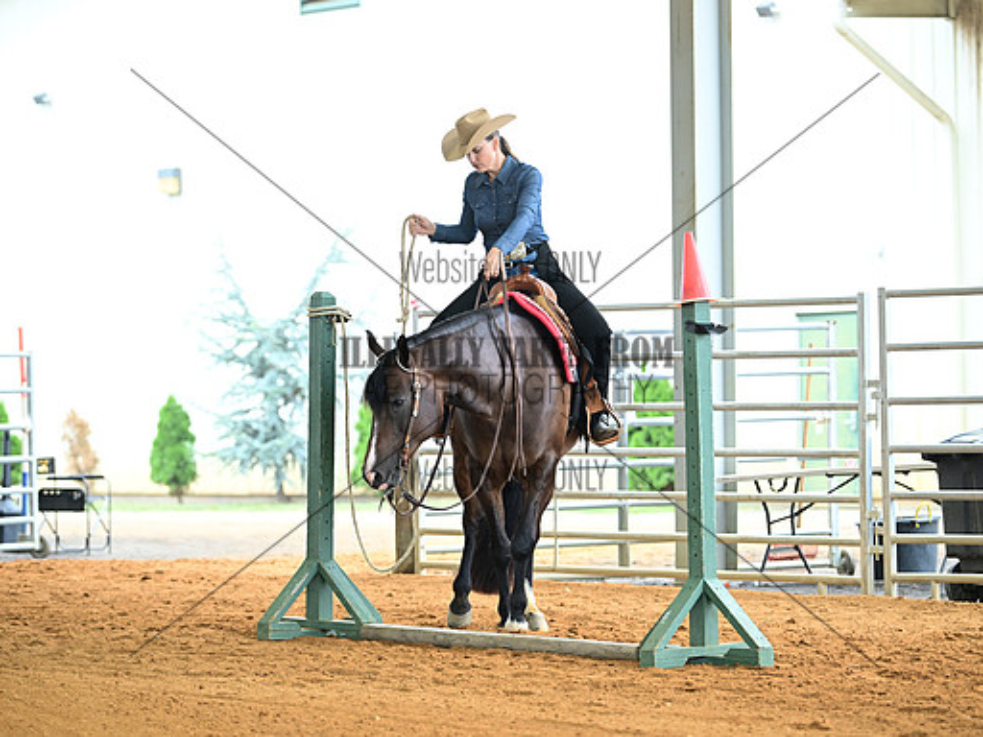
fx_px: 3777
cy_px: 368
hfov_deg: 14.8
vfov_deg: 11.1
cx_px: 507
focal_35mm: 133
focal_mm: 122
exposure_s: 1/309
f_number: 2.8
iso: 640
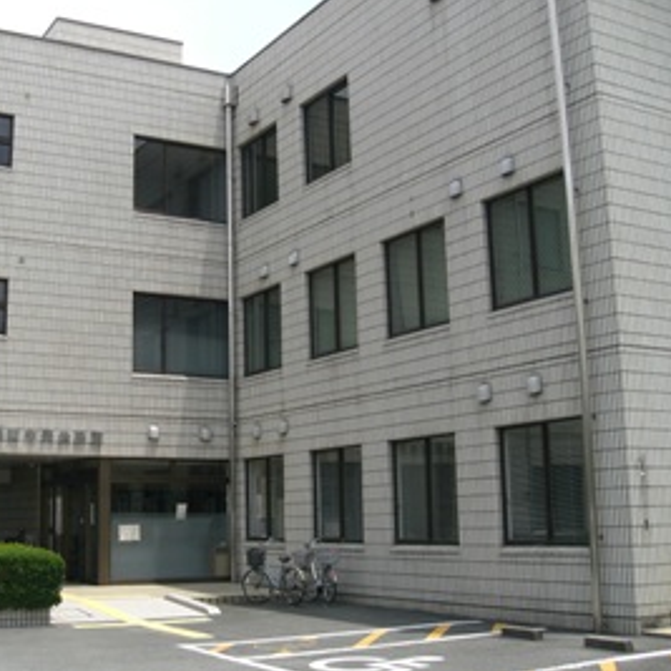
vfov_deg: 36.8
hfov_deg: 36.4
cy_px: 330
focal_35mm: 46
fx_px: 1009
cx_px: 226
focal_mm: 6.3
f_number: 3.1
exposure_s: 1/1000
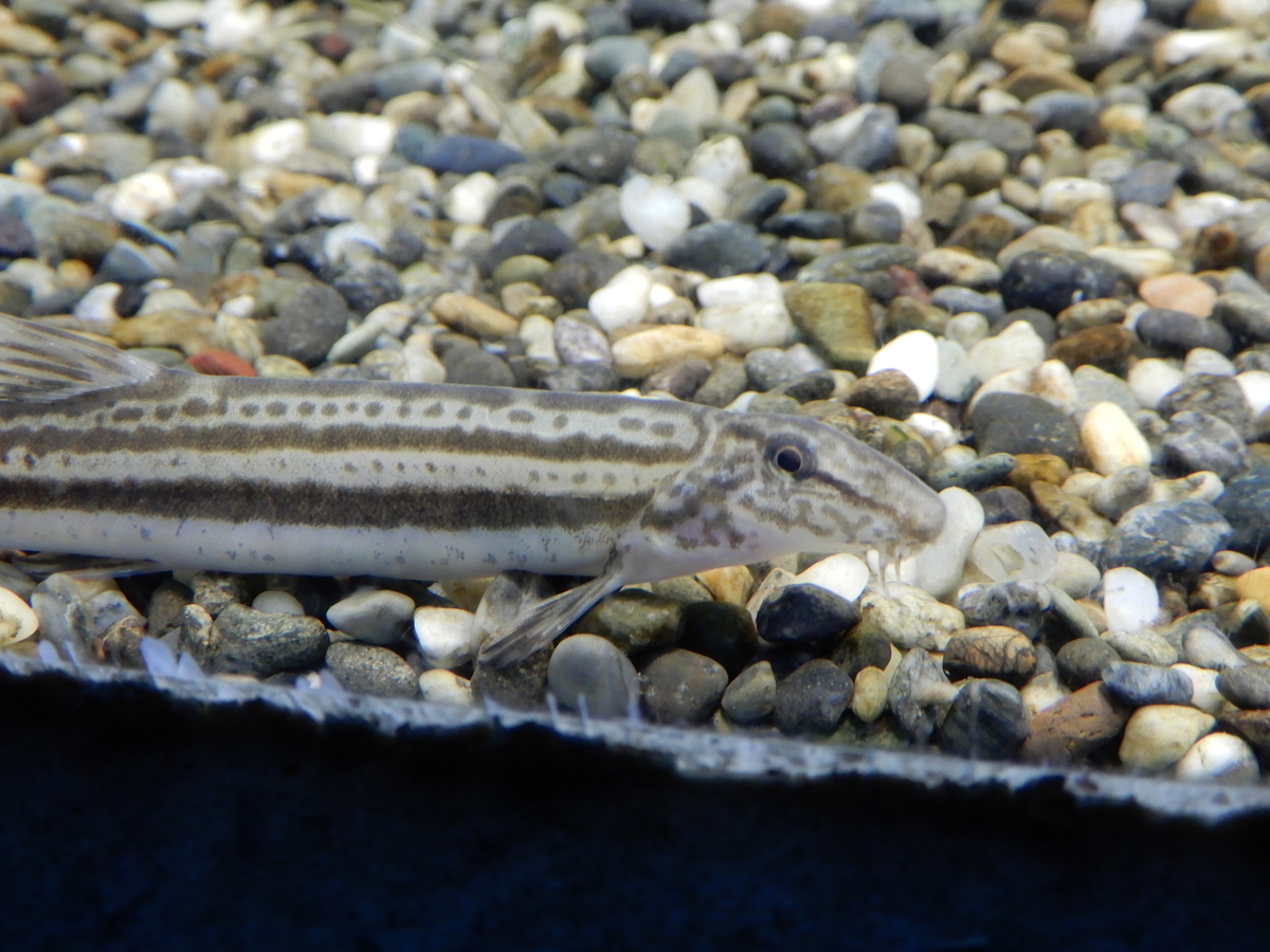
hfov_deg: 49.0
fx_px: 1394
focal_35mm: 38
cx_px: 635
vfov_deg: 37.7
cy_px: 476
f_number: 4
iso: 320
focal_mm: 6.8
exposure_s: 1/30
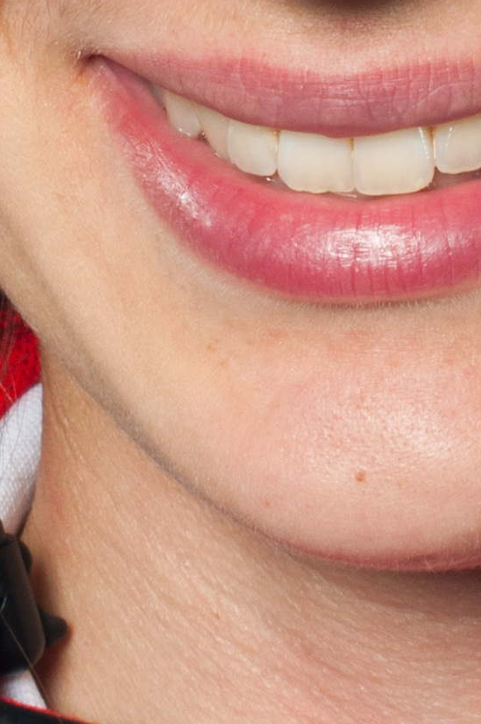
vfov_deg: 5.3
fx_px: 7775
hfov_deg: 3.5
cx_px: 413
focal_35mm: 387
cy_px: -44
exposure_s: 1/160
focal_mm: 50
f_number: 14
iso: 200
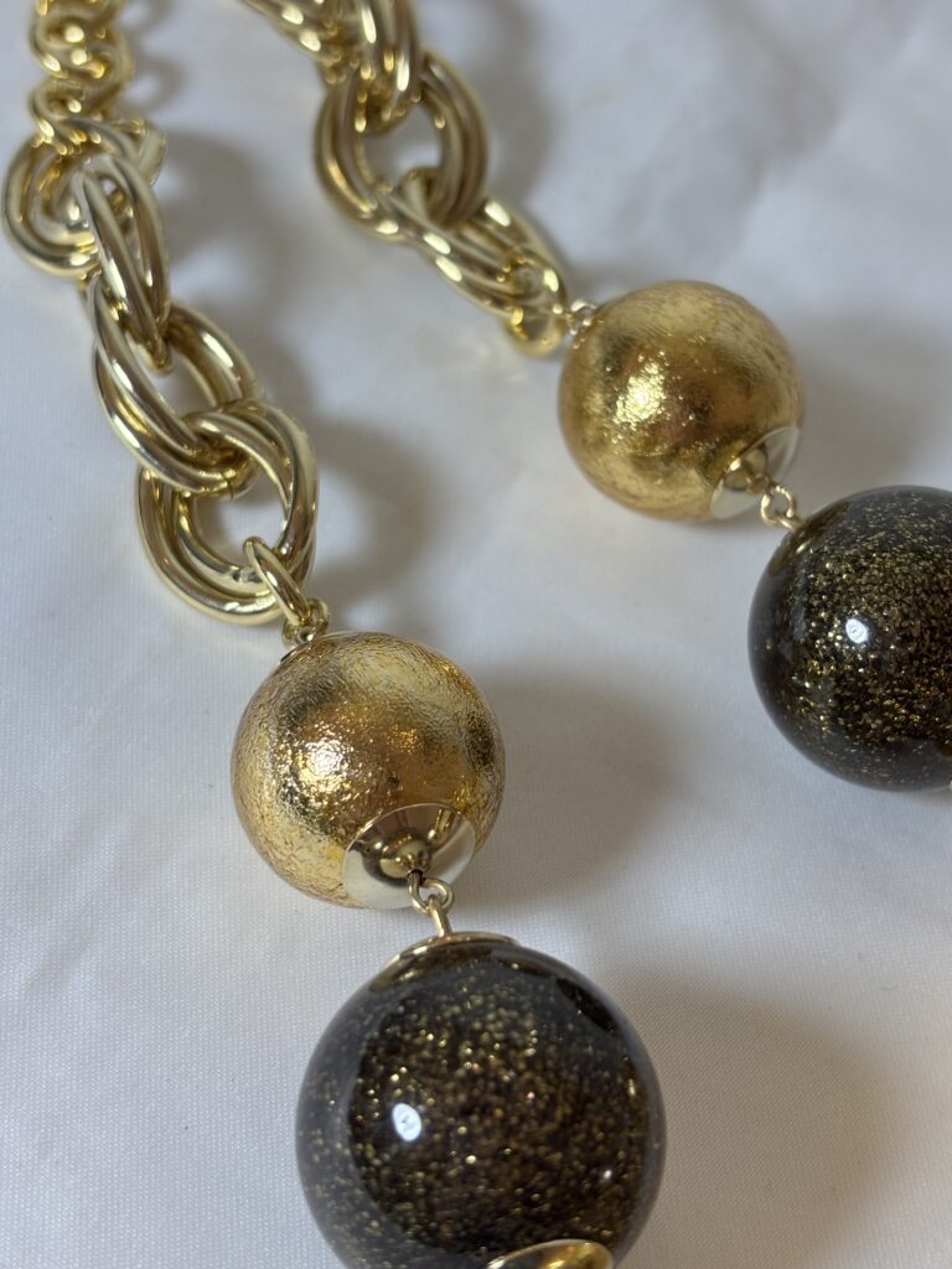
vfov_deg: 36.8
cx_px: 476
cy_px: 634
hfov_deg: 28.0
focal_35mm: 52
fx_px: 1907
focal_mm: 5.96
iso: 25
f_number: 1.6
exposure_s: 1/100
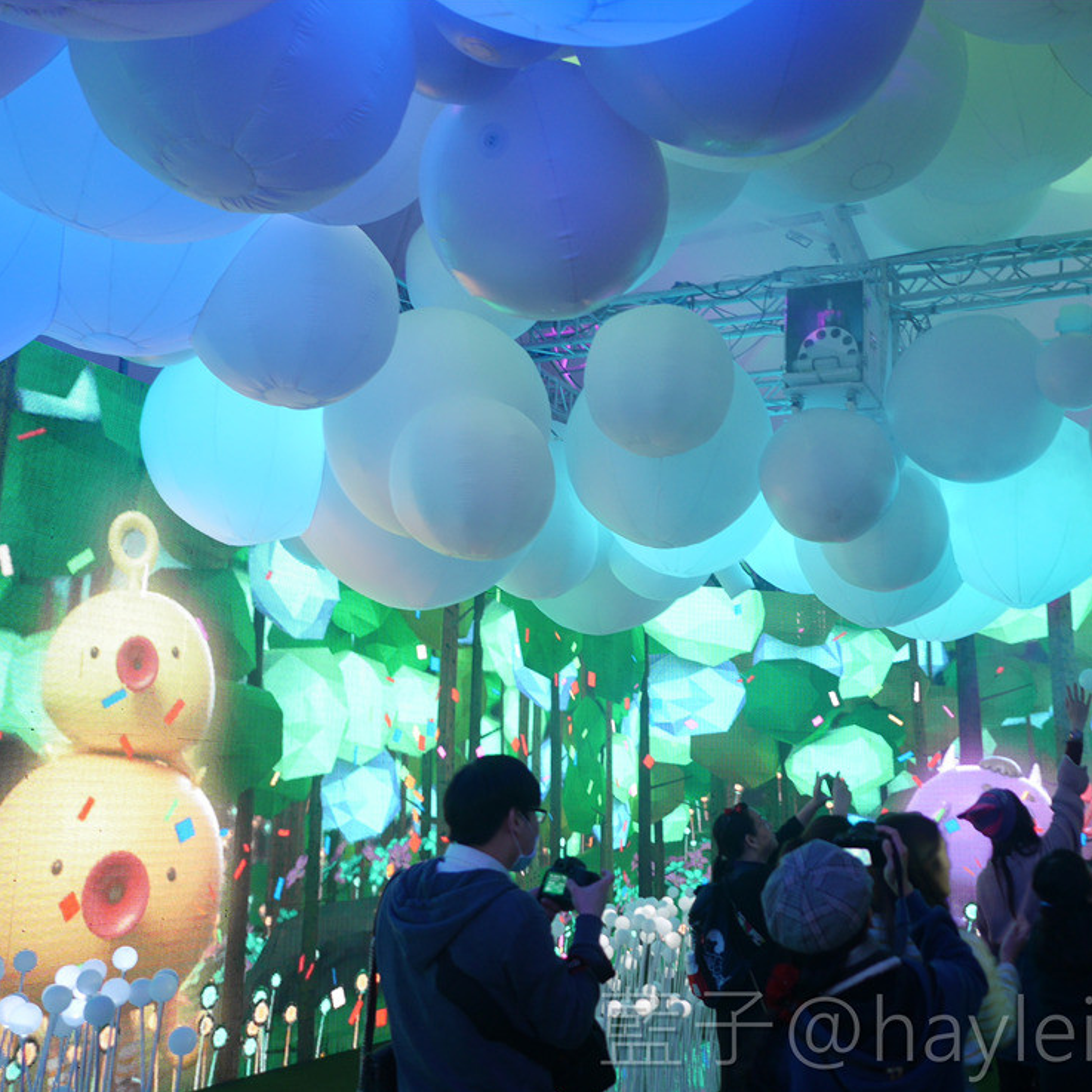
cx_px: 655
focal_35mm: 36
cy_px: 551
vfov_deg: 46.0
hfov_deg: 45.8
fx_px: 1285
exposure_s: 1/60
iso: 250
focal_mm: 15
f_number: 1.7
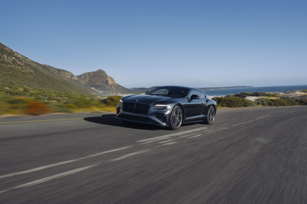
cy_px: 103
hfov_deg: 60.2
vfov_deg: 42.3
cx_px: 162
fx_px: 264
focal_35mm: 31
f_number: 13
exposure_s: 1/25
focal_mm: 29
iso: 50
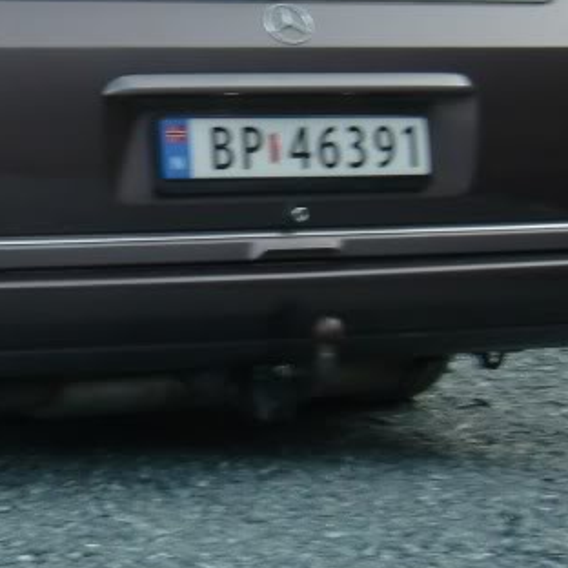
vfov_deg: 15.0
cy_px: 208
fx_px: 2153
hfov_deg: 14.7
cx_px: -38
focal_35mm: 116
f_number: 3.8
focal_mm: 7.1
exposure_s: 1/100
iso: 64
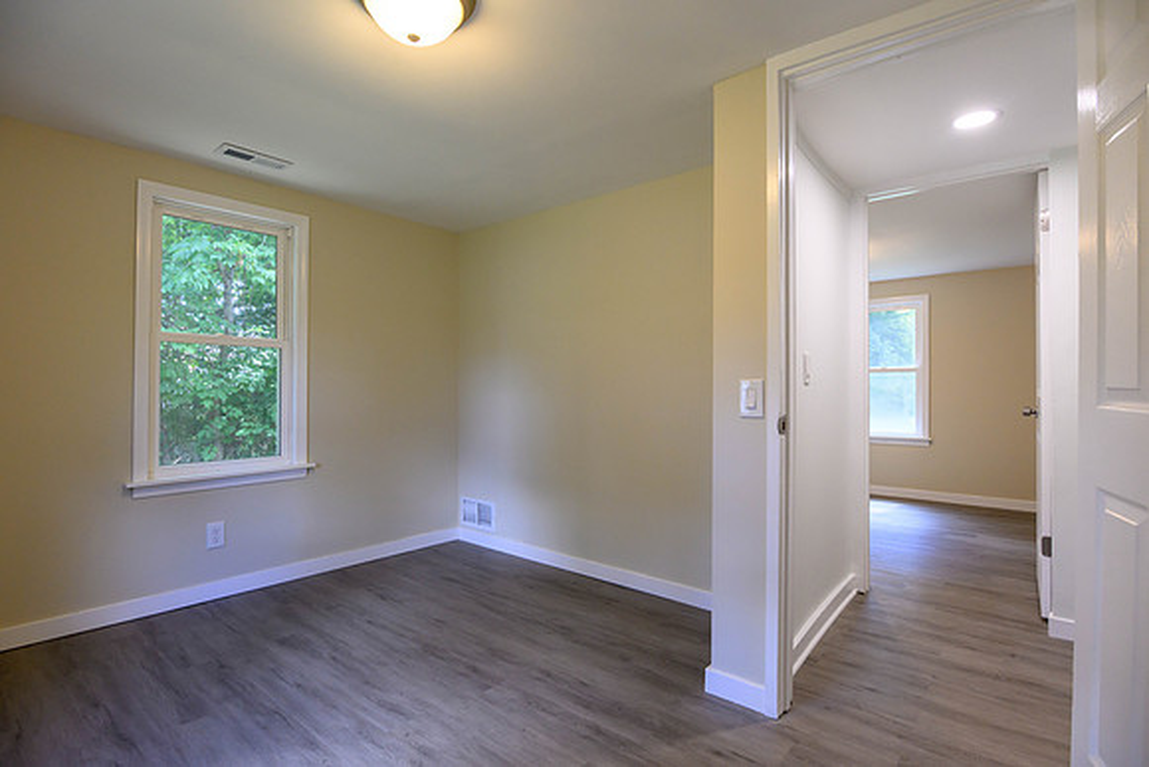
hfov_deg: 93.3
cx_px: 574
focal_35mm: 17
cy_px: 384
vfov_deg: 70.5
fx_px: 543
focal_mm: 17
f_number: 5
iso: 1000
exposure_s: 1/100
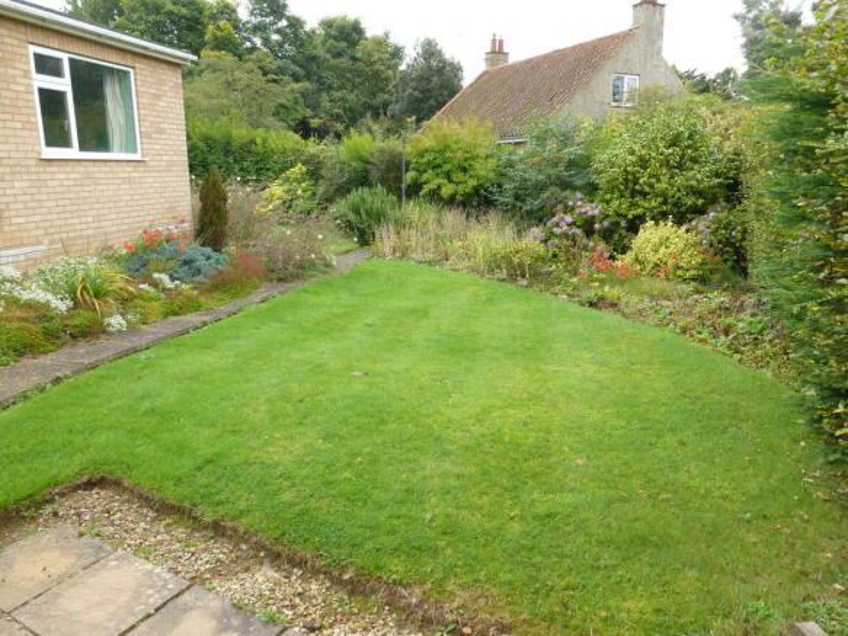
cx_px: 424
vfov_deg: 56.8
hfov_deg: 71.6
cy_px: 318
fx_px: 588
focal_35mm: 24
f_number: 3.3
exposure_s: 1/125
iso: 100
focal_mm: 4.3
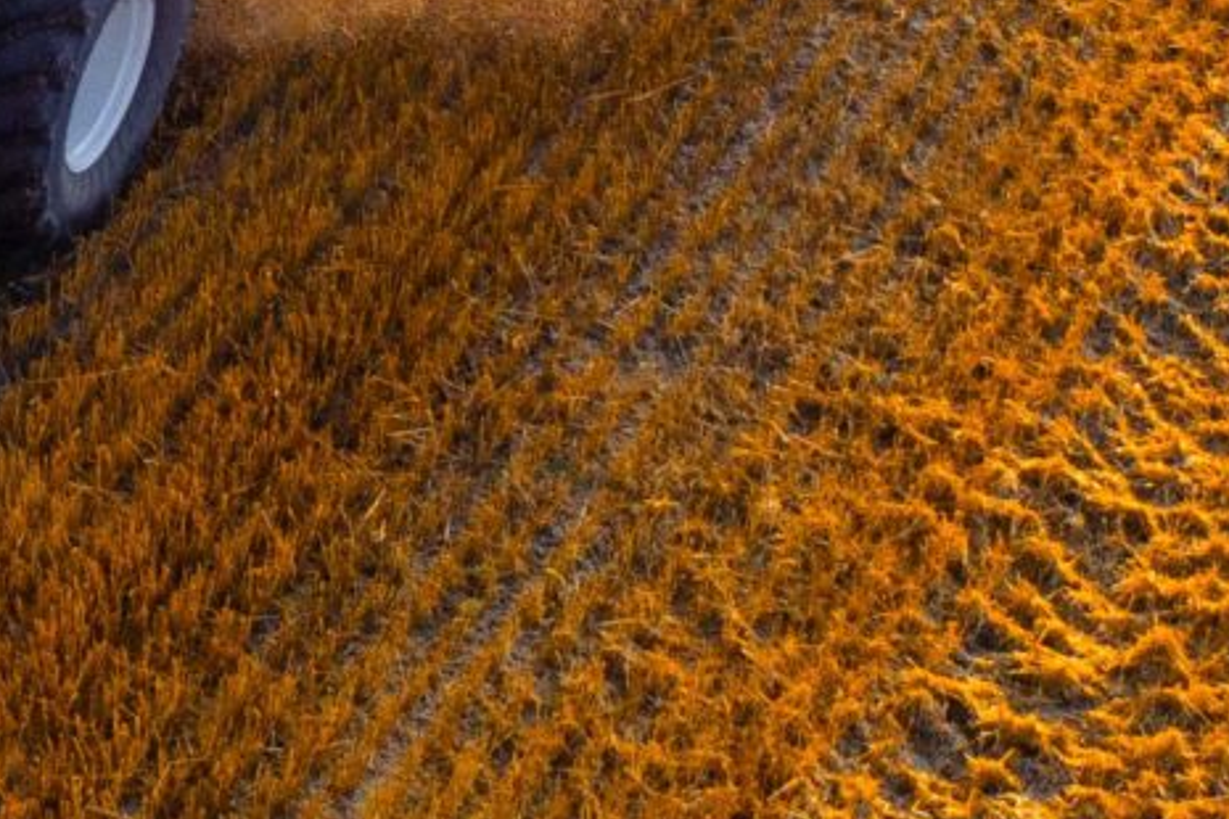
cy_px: -96
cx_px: -1031
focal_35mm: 154
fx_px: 5257
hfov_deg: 12.2
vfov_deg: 8.8
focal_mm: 10.3
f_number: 2.8
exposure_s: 1/400
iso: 100
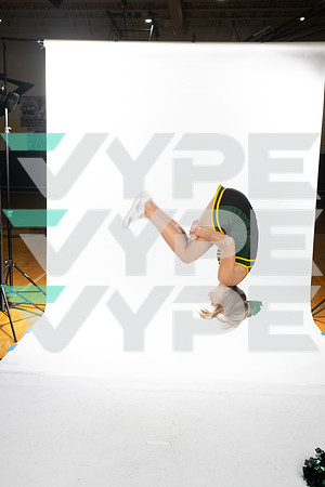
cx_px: 162
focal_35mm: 42
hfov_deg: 31.9
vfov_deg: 46.4
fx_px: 569
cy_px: 244
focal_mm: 42
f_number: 8
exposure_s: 1/400
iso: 640
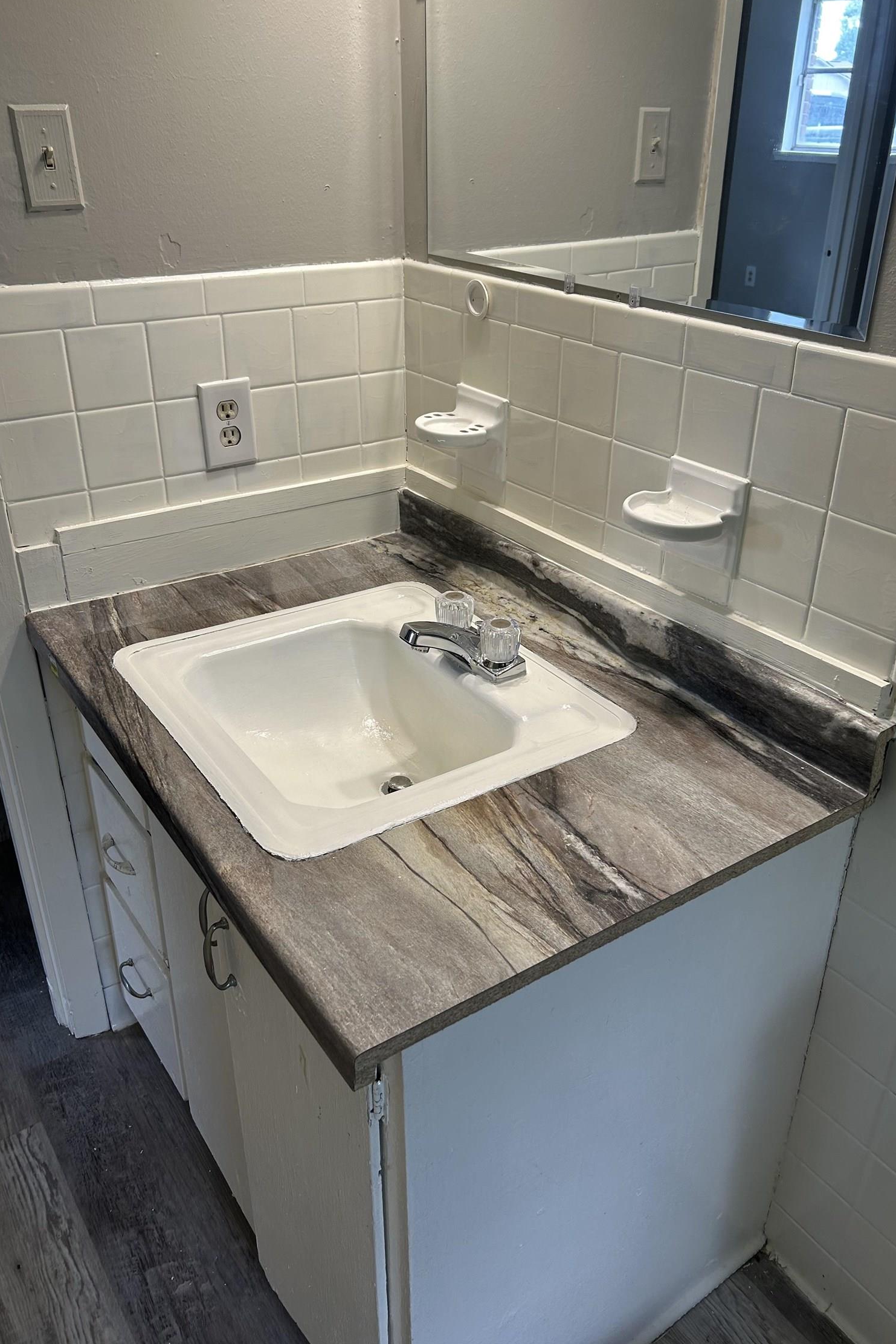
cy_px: 650
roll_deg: -1.9
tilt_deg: -26.9
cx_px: 463
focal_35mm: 28
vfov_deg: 65.5
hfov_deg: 46.4
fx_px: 1045
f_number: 1.5
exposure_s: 1/120
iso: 64
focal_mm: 5.7
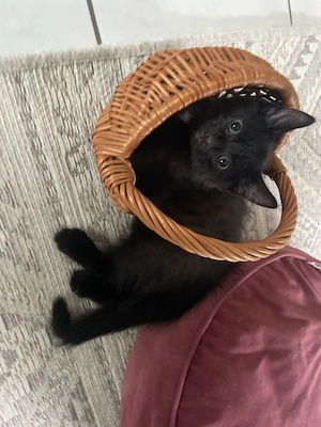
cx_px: 160
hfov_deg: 53.1
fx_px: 321
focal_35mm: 26
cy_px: 214
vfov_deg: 67.3
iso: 640
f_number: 1.6
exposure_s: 1/30
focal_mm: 4.2
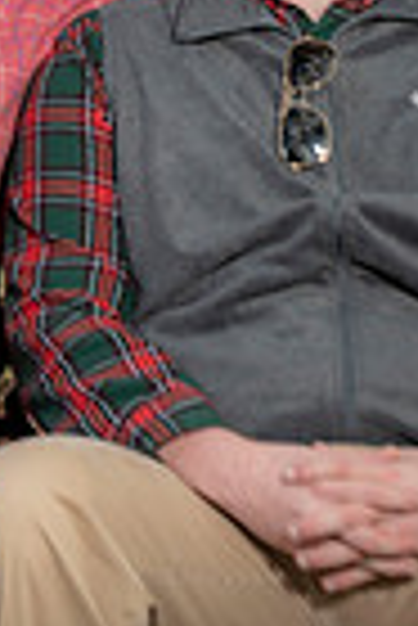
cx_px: -4
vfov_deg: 6.6
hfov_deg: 4.5
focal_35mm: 307
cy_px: -302
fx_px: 5333
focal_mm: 95
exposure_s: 1/200
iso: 320
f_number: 5
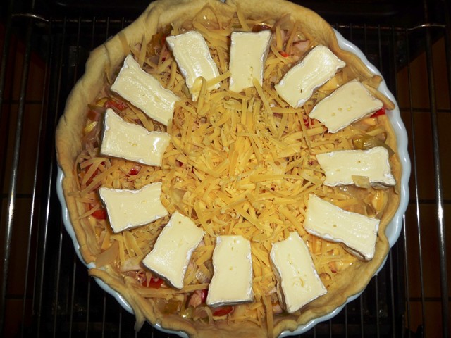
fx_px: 365
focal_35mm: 28
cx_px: 226
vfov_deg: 49.7
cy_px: 169
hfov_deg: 63.4
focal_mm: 4.7
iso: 100
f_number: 3.3
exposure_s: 1/30
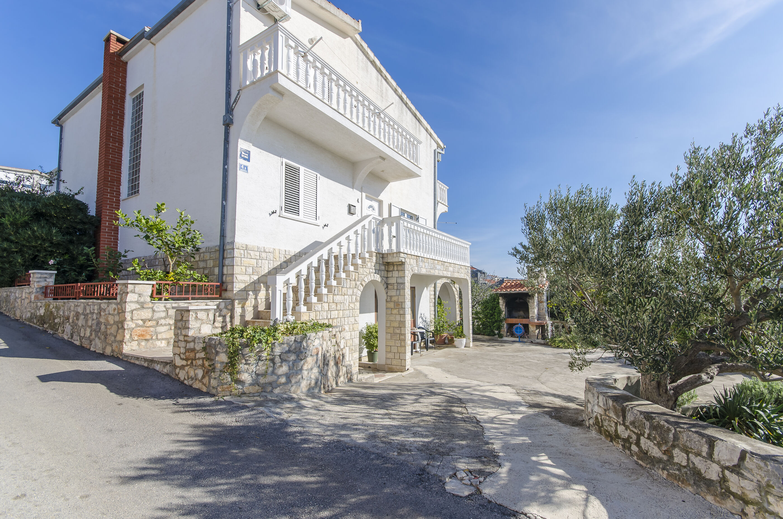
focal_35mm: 15
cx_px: 392
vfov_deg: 77.1
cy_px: 260
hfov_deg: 100.5
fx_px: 326
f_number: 9
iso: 100
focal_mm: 10
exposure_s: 1/200
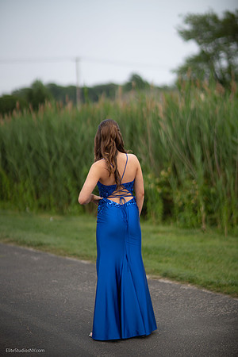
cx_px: 119
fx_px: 843
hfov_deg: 16.1
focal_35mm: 85
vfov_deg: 23.9
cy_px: 178
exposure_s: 1/3200
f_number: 1.3
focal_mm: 85
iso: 100
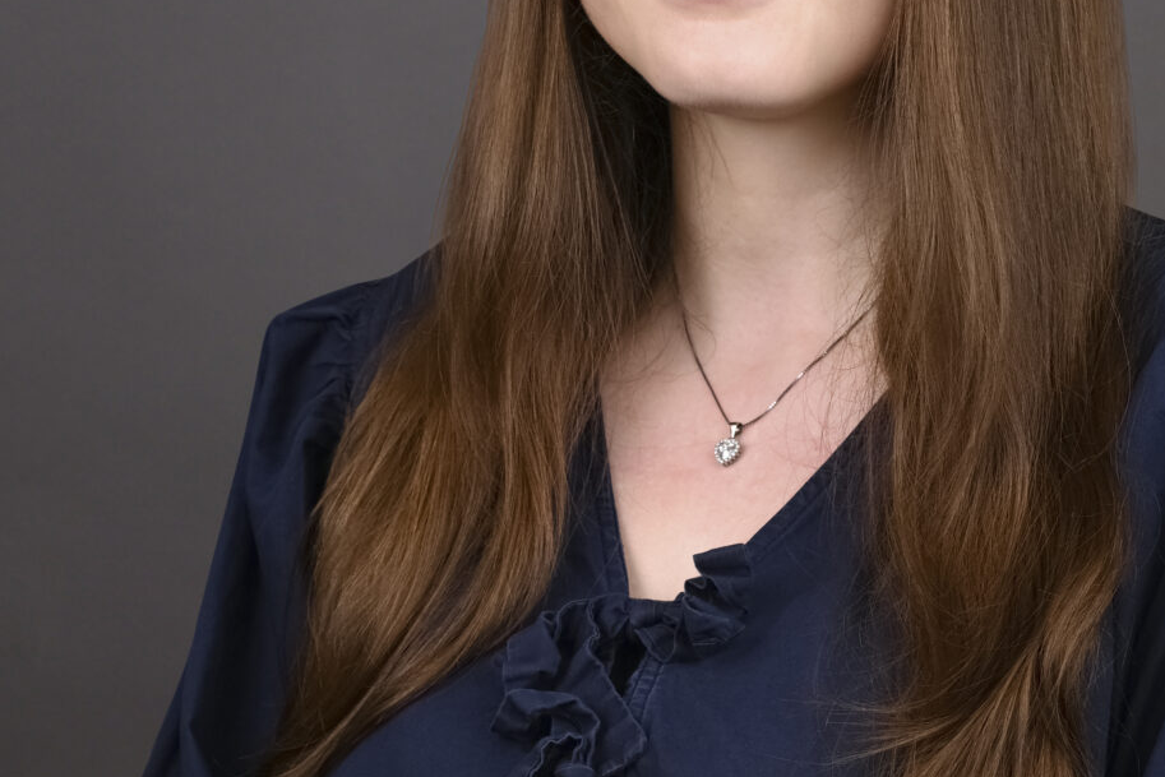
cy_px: 247
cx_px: 857
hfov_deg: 17.7
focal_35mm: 115
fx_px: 3722
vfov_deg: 11.9
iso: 100
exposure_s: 1/160
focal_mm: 41
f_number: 8
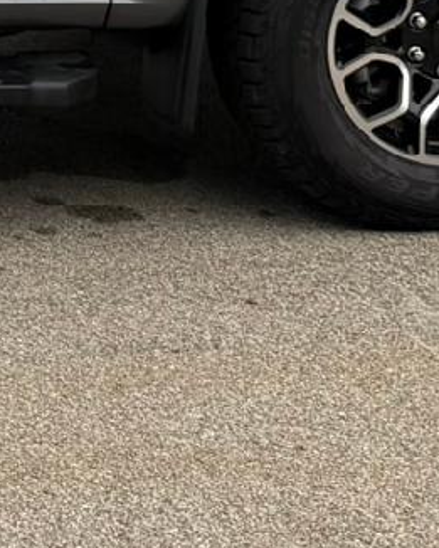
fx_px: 2240
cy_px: -212
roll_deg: +1.7
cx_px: -678
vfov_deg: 13.3
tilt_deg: -12.2
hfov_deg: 9.7
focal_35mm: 138
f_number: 1.78
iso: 80
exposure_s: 1/665
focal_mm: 6.76
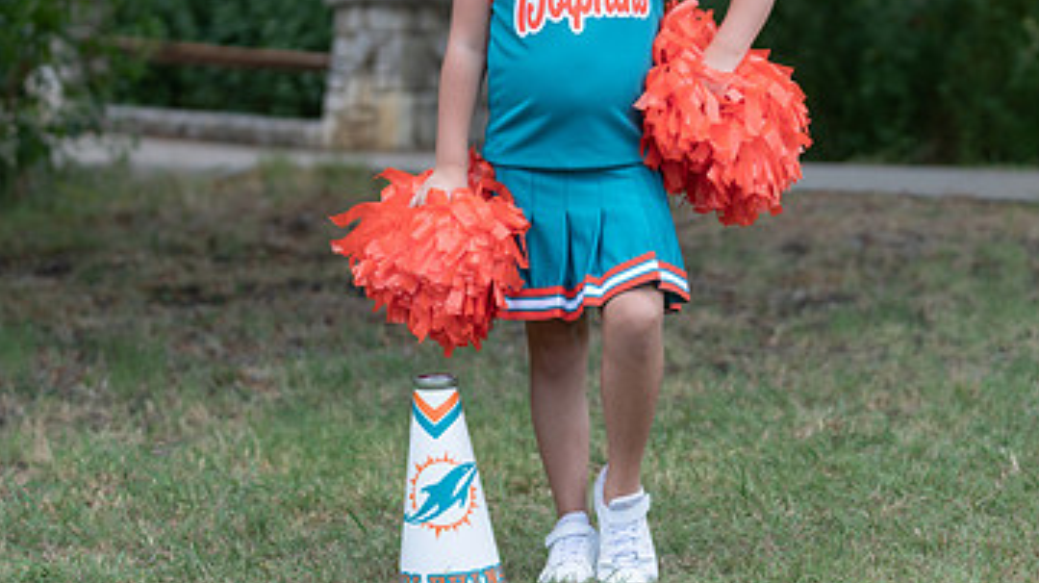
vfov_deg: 9.8
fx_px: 3387
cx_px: 571
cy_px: 129
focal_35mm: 123
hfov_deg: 17.4
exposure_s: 1/320
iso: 100
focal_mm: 70
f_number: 2.8
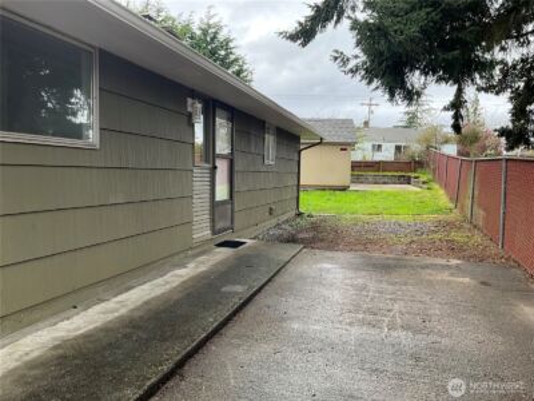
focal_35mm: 29
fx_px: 447
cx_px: 267
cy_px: 200
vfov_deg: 48.2
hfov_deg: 61.7
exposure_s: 1/165
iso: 32
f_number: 1.8
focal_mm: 3
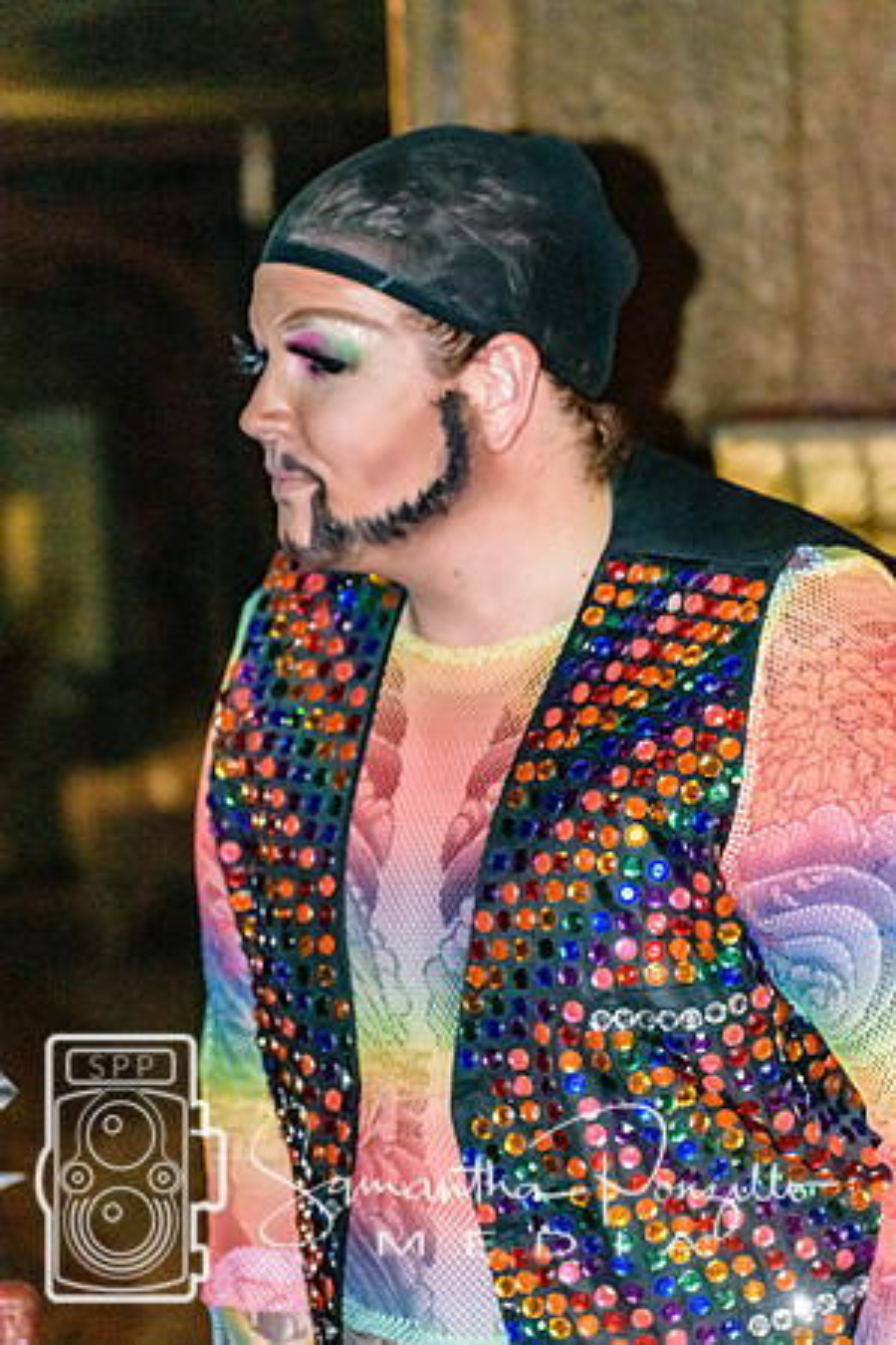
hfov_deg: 9.6
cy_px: 672
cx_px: 448
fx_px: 5320
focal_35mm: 142
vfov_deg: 14.4
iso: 6400
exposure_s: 1/60
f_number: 4.8
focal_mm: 95
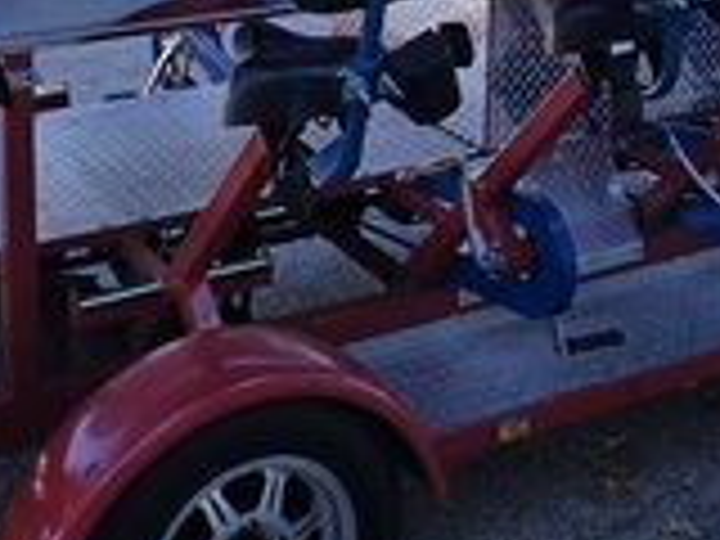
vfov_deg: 20.6
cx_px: 230
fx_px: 1352
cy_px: -166
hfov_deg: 29.6
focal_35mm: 65
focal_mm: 2.2
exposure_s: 1/902
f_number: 2.2
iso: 50
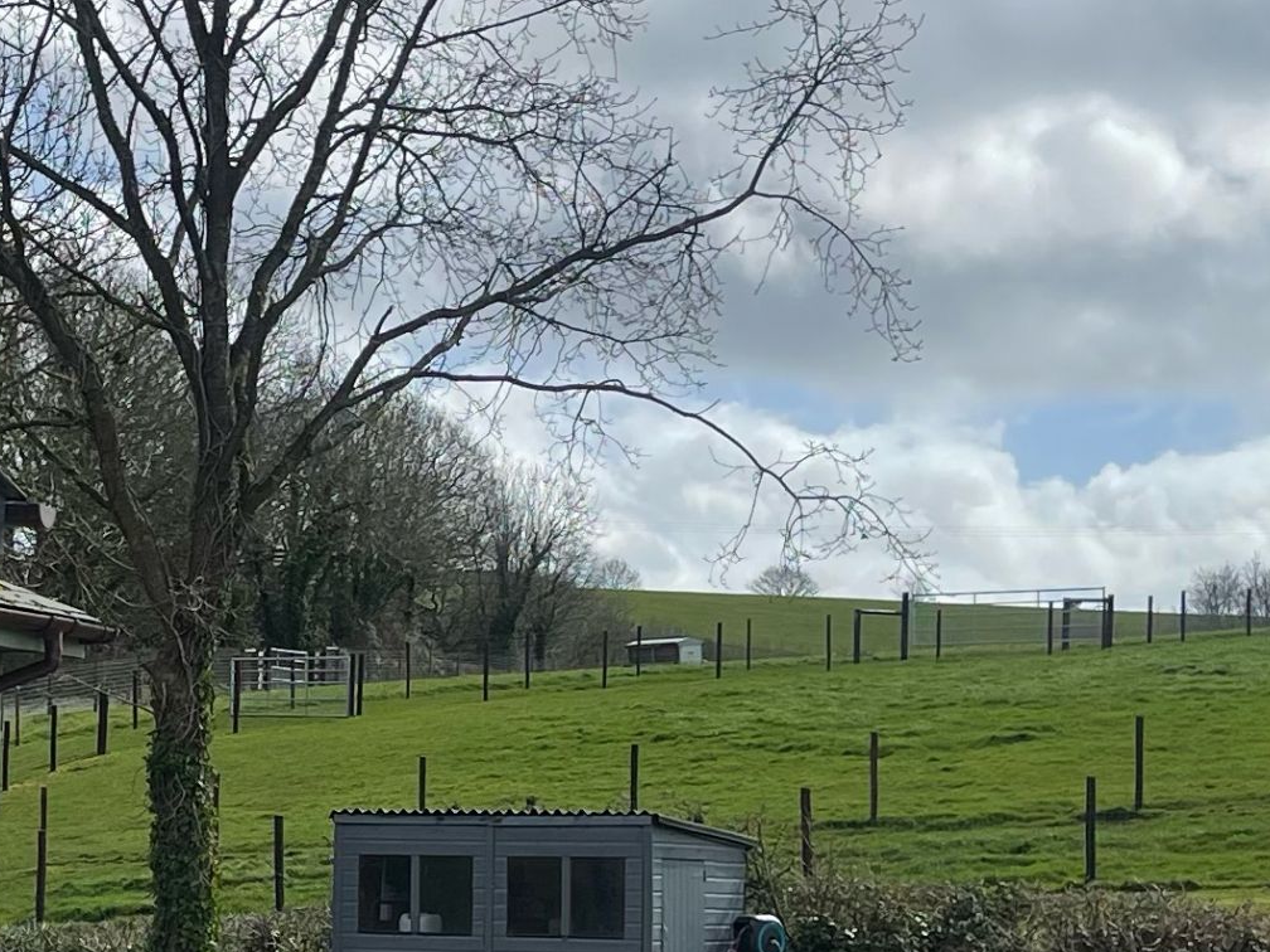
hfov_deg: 19.7
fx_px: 3632
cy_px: 786
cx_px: 305
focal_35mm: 99
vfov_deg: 14.8
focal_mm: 5.1
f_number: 1.6
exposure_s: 1/5376
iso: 32
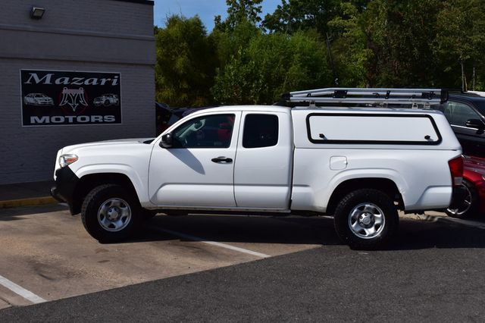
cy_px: 162
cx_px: 242
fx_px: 626
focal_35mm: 46
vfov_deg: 28.9
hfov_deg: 42.3
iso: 200
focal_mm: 31
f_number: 11
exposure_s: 1/640
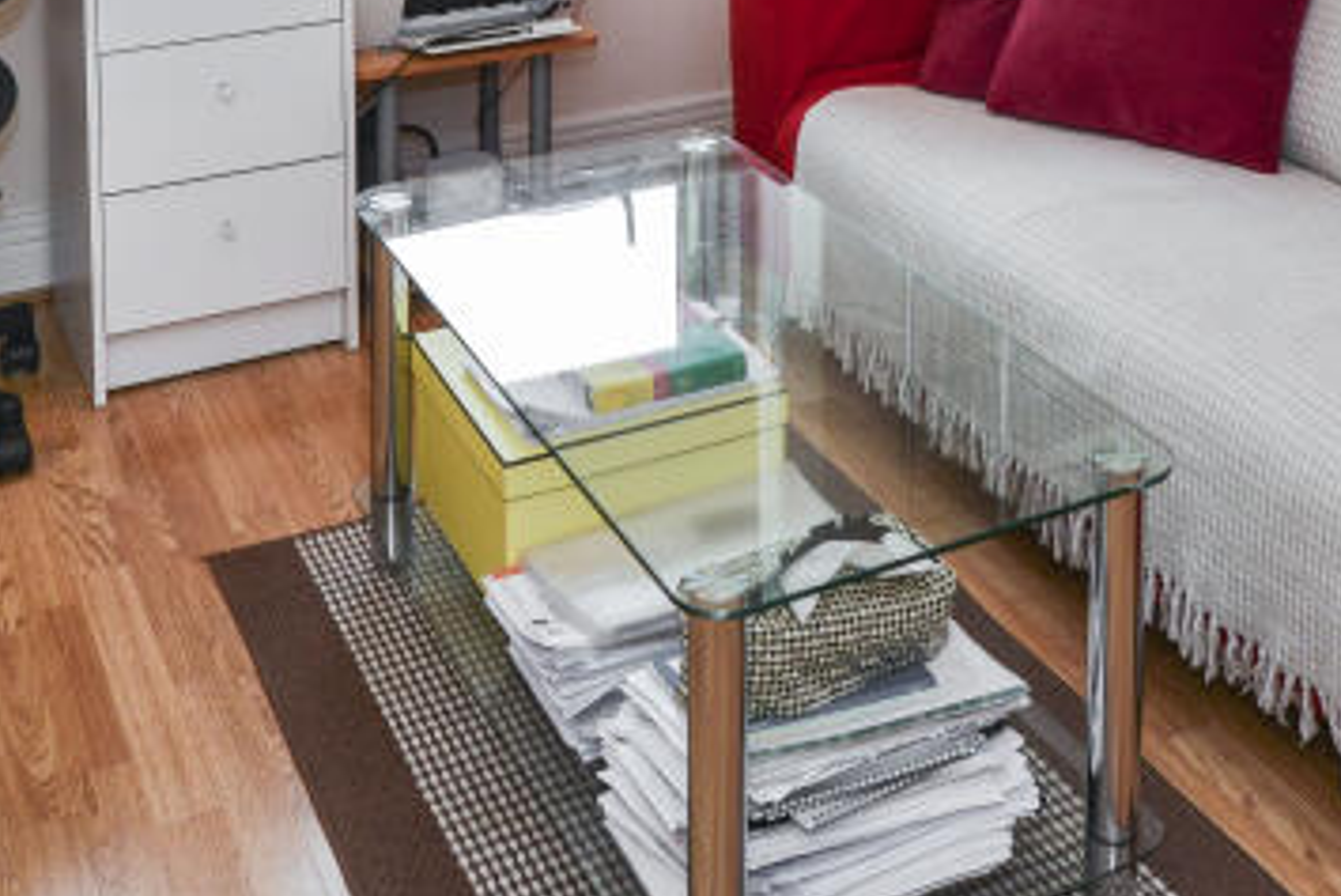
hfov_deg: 40.0
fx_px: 1826
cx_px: 865
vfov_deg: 24.8
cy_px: -189
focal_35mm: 49
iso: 200
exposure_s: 1/80
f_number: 7.1
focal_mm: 17
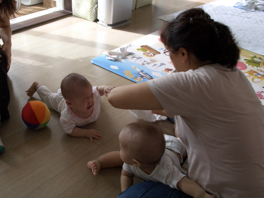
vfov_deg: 33.6
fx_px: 328
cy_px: 84
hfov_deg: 43.6
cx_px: 102
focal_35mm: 43
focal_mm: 7.1
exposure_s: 1/80
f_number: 2.8
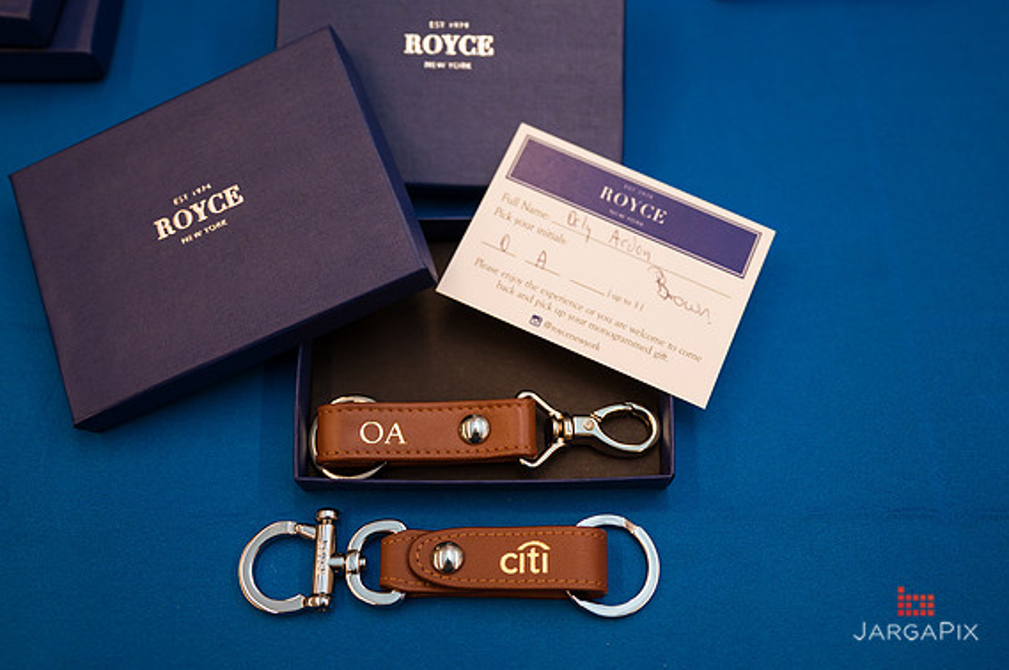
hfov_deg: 50.7
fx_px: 1064
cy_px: 319
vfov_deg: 35.0
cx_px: 510
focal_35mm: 38
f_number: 3.2
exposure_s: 1/200
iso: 640
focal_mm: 35
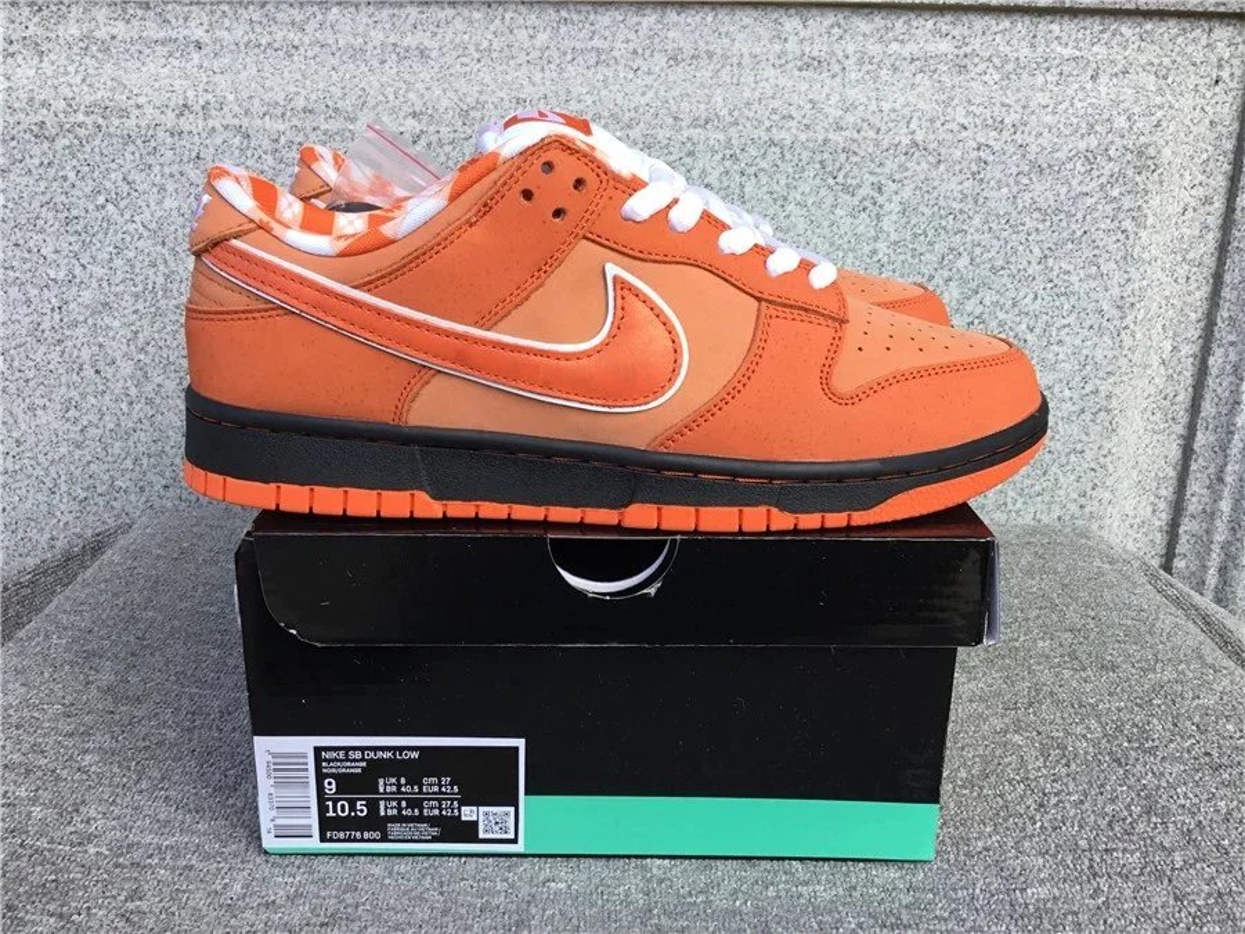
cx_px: 622
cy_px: 467
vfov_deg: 45.4
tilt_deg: -18.2
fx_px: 1115
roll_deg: -1.0
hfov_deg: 58.4
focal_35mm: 31
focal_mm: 3.3
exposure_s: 1/145
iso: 25
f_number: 2.4
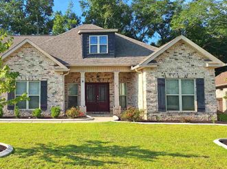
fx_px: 229
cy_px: 80
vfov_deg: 40.6
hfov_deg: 50.8
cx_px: 61
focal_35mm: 35
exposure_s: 1/1808
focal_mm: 5.54
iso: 40
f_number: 1.8
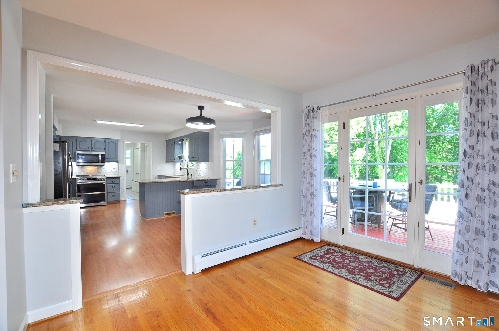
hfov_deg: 100.5
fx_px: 208
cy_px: 166
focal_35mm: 15
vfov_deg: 77.2
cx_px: 250
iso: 400
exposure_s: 1/50
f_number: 5
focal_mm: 10
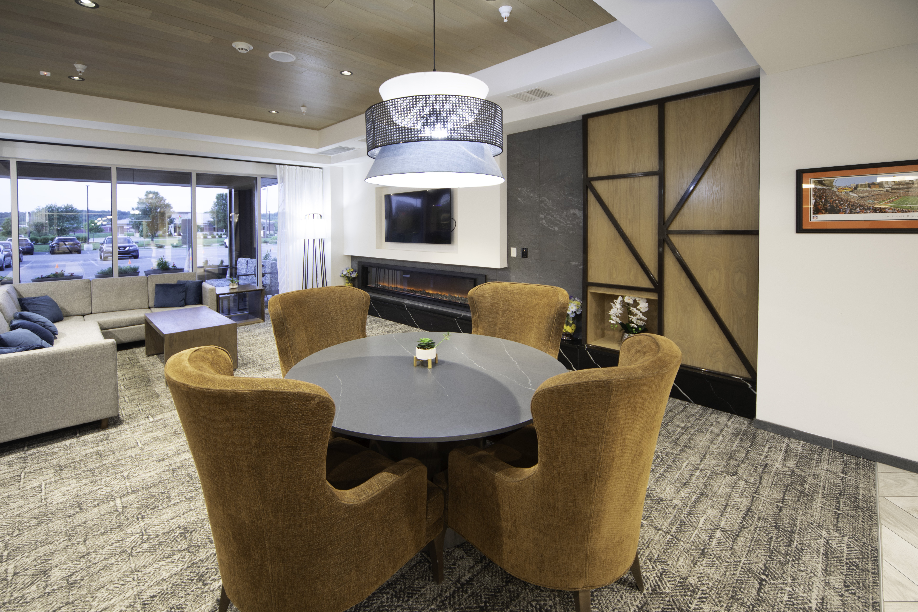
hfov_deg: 104.2
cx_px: 438
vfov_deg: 81.1
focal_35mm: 14
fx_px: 357
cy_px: 327
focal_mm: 13
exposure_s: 1/1.25
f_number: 4.8
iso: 100
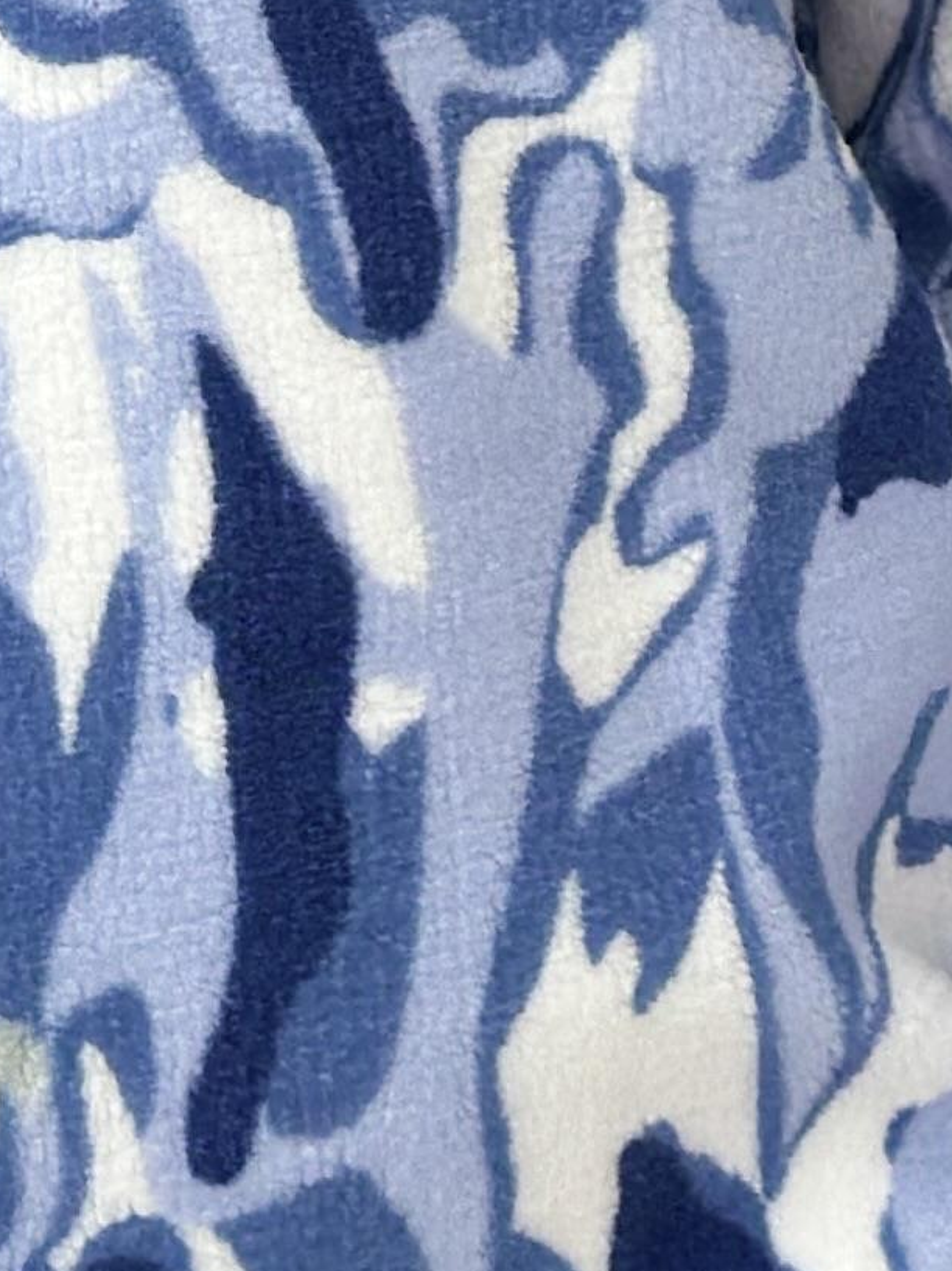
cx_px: 296
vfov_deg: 8.1
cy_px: -958
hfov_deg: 6.3
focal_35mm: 237
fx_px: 8697
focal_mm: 6.86
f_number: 1.78
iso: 125
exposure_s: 1/100
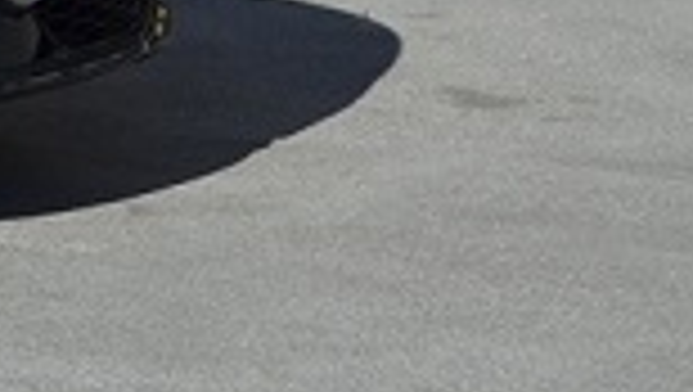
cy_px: -606
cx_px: -783
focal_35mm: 199
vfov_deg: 5.8
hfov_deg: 9.9
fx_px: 3661
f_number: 8
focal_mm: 28
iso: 100
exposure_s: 1/250
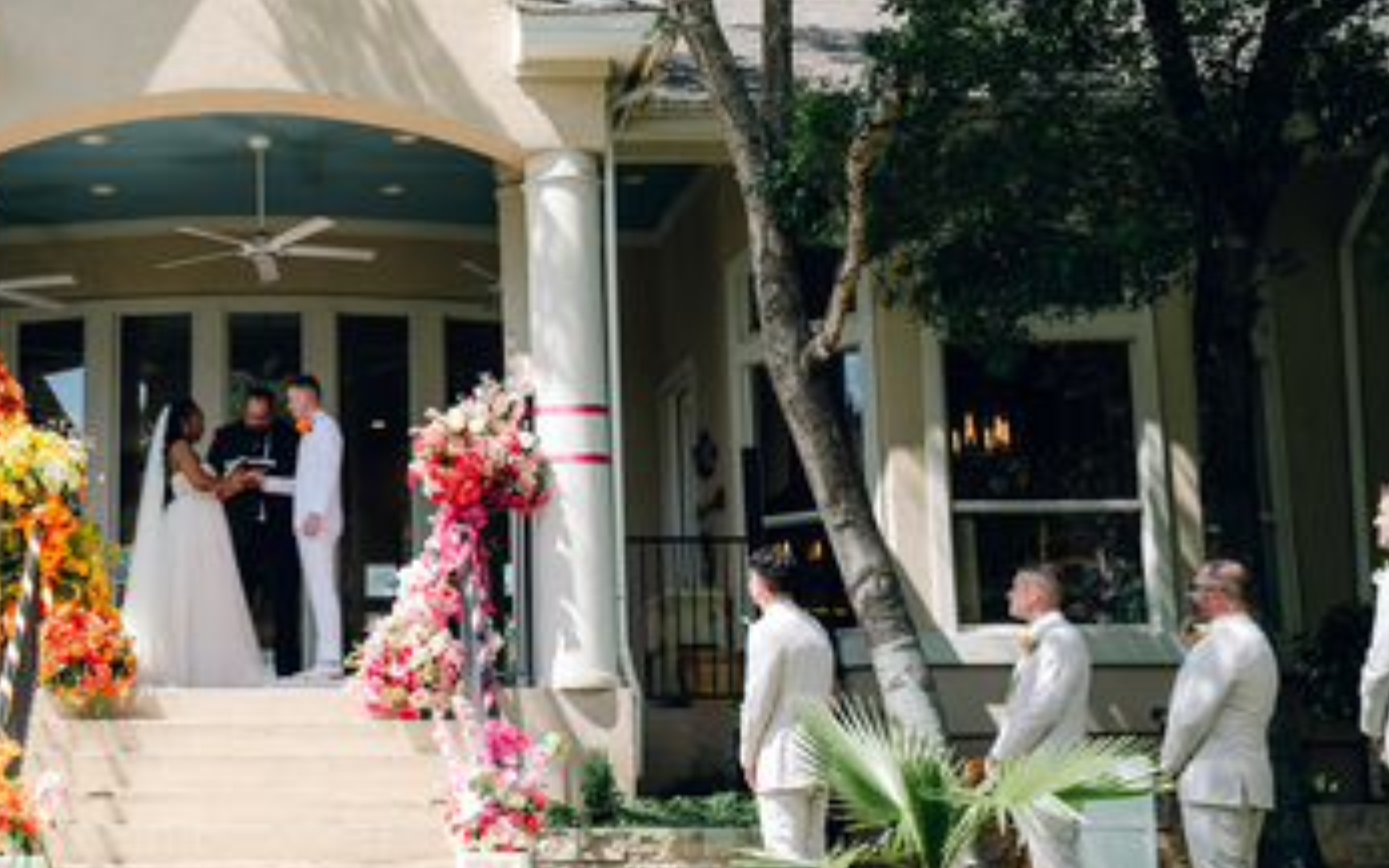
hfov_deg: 32.5
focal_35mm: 61
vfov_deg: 21.3
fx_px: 2305
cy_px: 408
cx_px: 248
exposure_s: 1/800
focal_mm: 34.5
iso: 125
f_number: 4.5
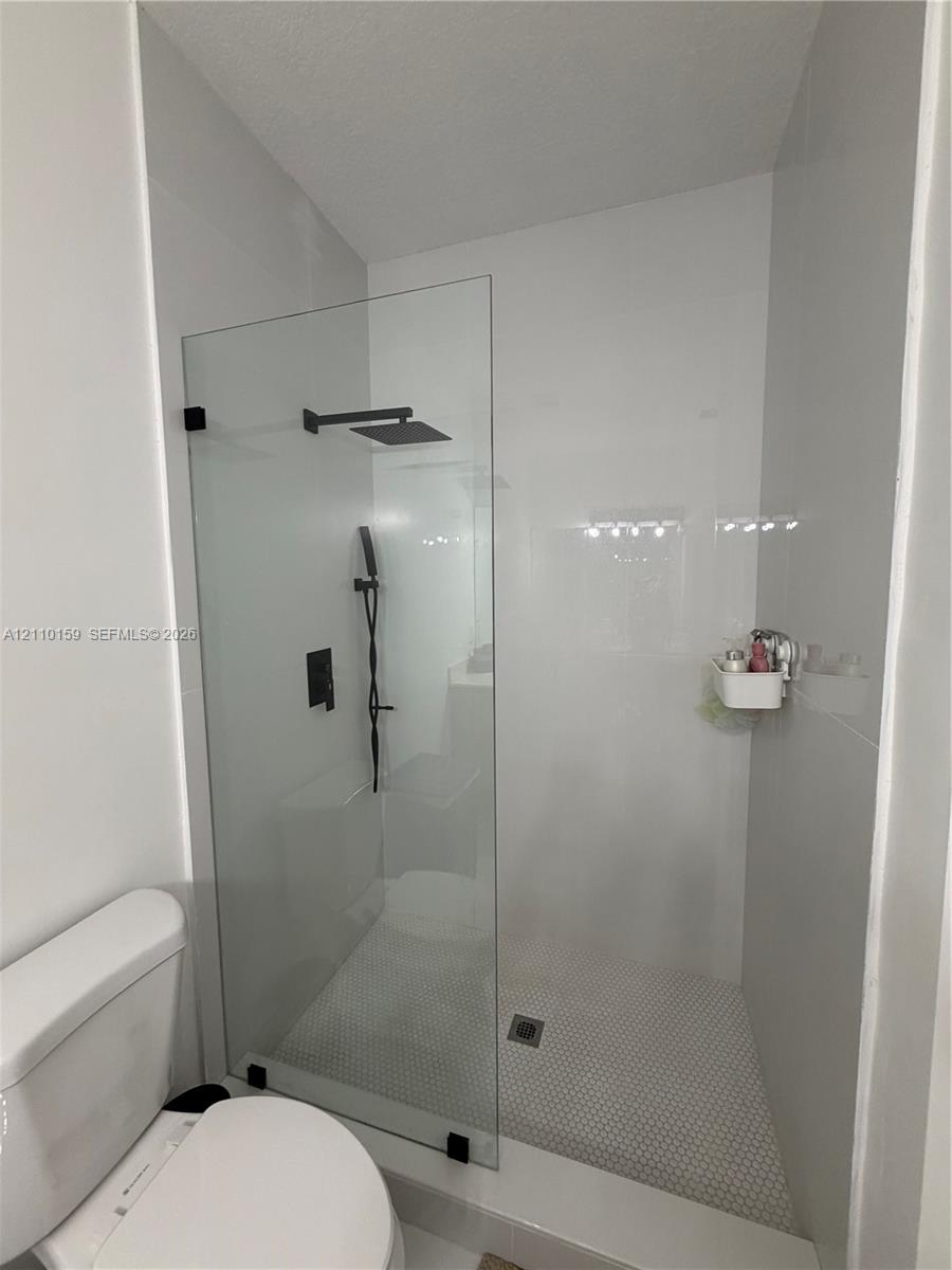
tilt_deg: -4.8
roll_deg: +0.8
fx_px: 513
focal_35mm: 14
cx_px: 476
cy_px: 635
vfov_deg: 102.1
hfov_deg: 85.7
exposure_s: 1/120
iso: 160
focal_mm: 2.22
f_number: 2.2
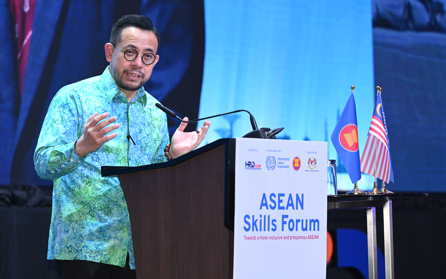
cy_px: 140
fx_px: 2480
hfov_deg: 10.3
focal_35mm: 204
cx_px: 223
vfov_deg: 6.4
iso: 2000
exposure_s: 1/200
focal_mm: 200
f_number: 4
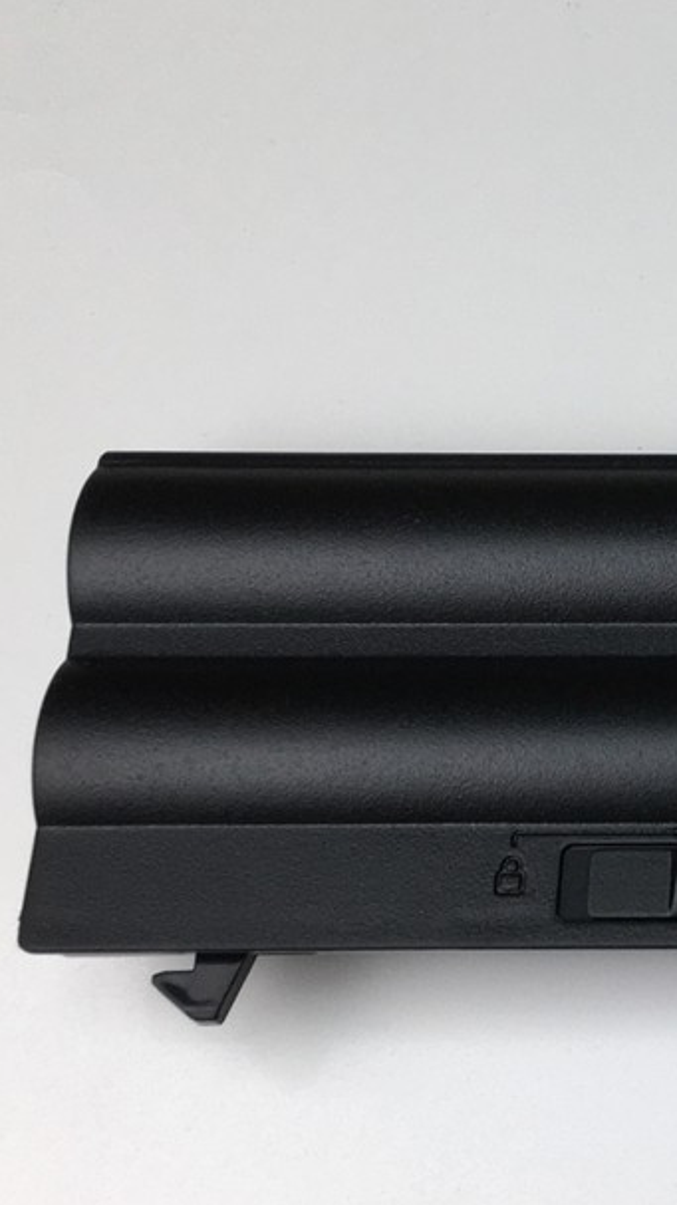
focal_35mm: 75
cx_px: 1144
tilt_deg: -67.4
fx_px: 2396
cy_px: 643
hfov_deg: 14.5
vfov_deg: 28.2
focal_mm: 4.15
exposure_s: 1/118
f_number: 2.2
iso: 25
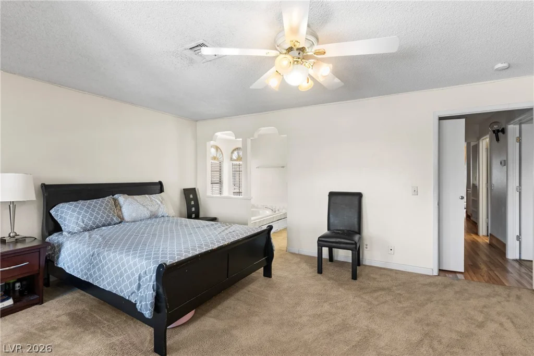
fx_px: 252
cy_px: 178
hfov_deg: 93.3
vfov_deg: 70.5
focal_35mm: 17
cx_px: 267
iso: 500
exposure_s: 1/25
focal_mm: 17
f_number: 7.1
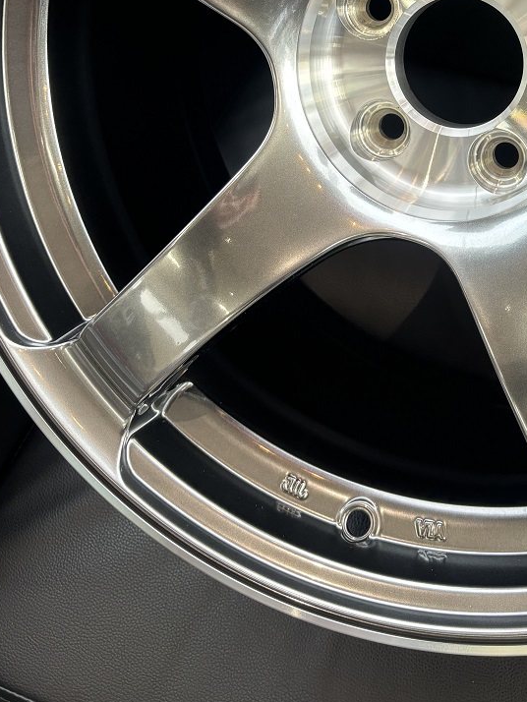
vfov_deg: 34.2
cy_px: 33
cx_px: 513
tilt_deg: -51.8
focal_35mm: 52
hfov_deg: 26.7
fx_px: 1055
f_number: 1.6
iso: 100
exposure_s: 1/100
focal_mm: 5.96
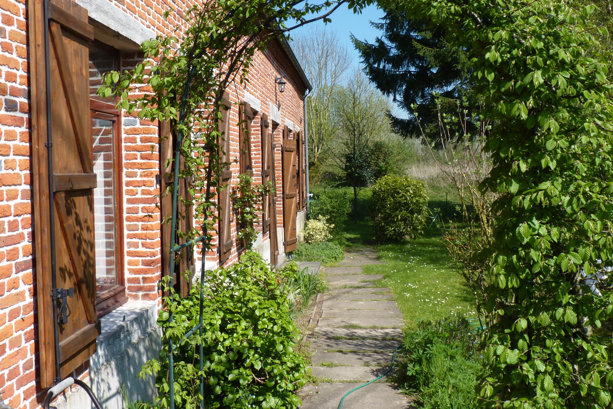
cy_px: 178
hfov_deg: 53.1
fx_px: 613
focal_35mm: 36
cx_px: 305
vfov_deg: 36.8
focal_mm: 6
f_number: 5
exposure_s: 1/200
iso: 80
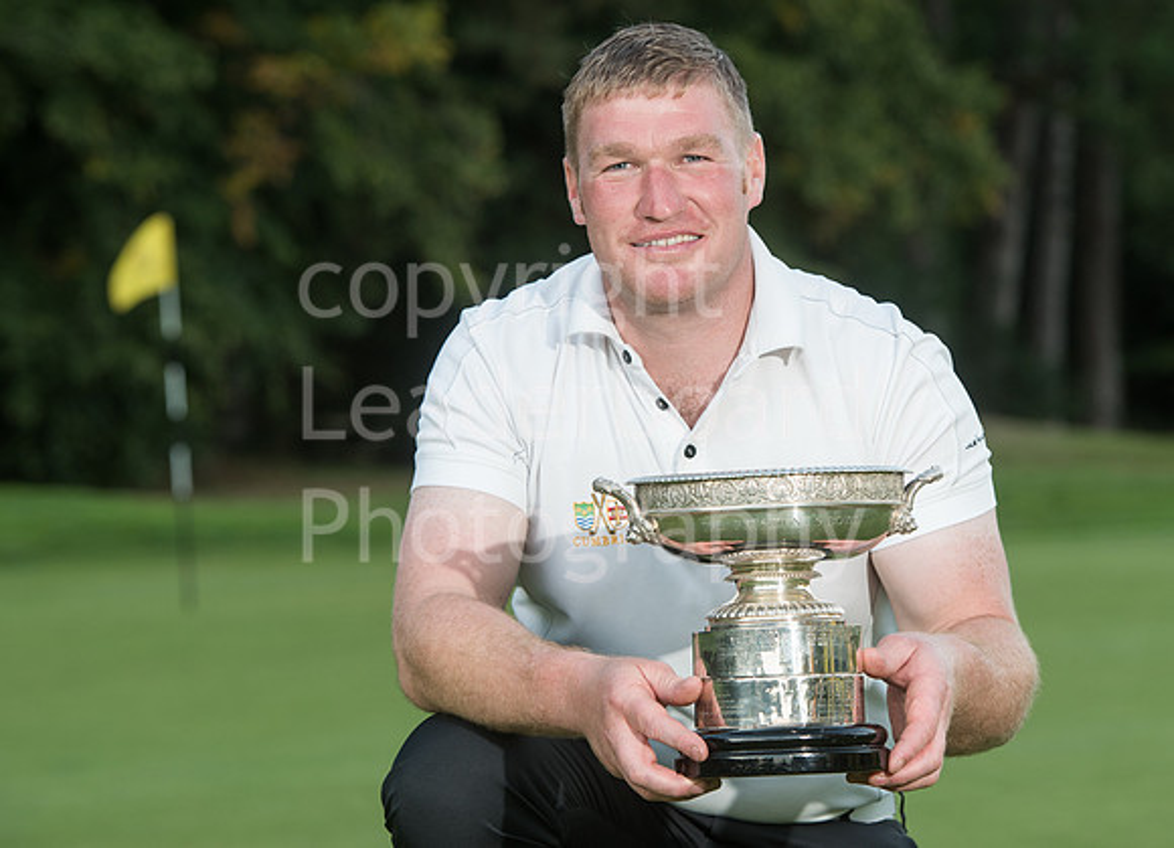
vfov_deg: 9.9
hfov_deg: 13.7
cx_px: 654
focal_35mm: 146
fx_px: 4882
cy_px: 402
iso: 400
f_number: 5.6
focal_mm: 120
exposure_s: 1/200
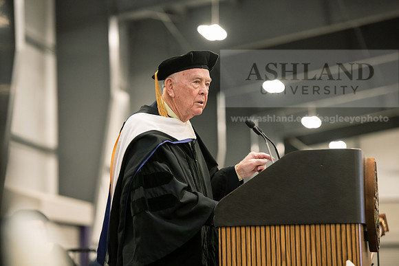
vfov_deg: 9.8
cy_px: 133
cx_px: 200
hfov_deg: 14.7
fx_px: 1552
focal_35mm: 140
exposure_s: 1/200
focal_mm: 140
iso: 3200
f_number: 3.5
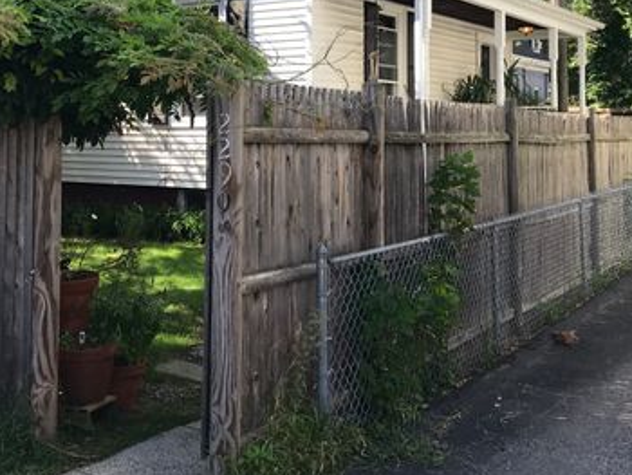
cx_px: 265
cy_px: 81
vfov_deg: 29.5
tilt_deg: +3.1
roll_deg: +0.3
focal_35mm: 48
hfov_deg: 39.5
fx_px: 877
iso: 20
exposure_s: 1/694
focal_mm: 3.99
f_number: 1.8
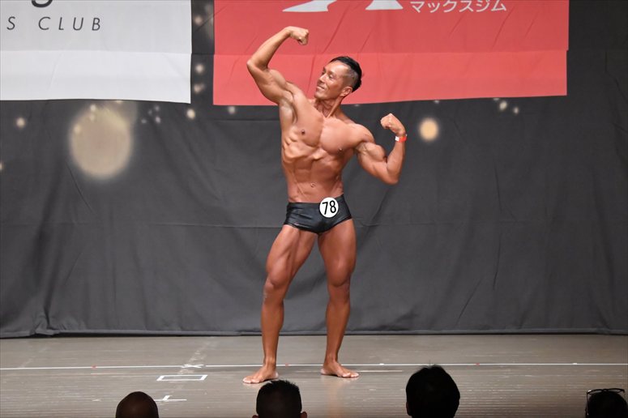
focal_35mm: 202
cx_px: 314
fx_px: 3522
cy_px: 209
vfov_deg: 6.8
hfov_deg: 10.2
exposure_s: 1/400
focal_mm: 135
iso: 8000
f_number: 5.6
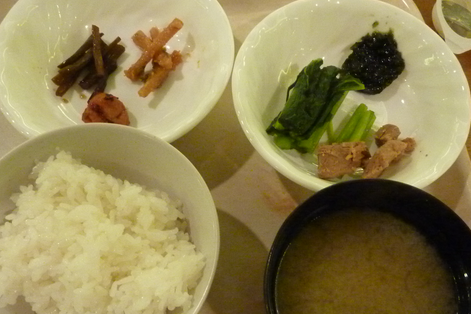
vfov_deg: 39.7
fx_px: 432
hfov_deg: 57.1
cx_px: 260
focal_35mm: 33
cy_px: 198
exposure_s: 1/25
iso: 800
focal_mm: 4.1
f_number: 3.3
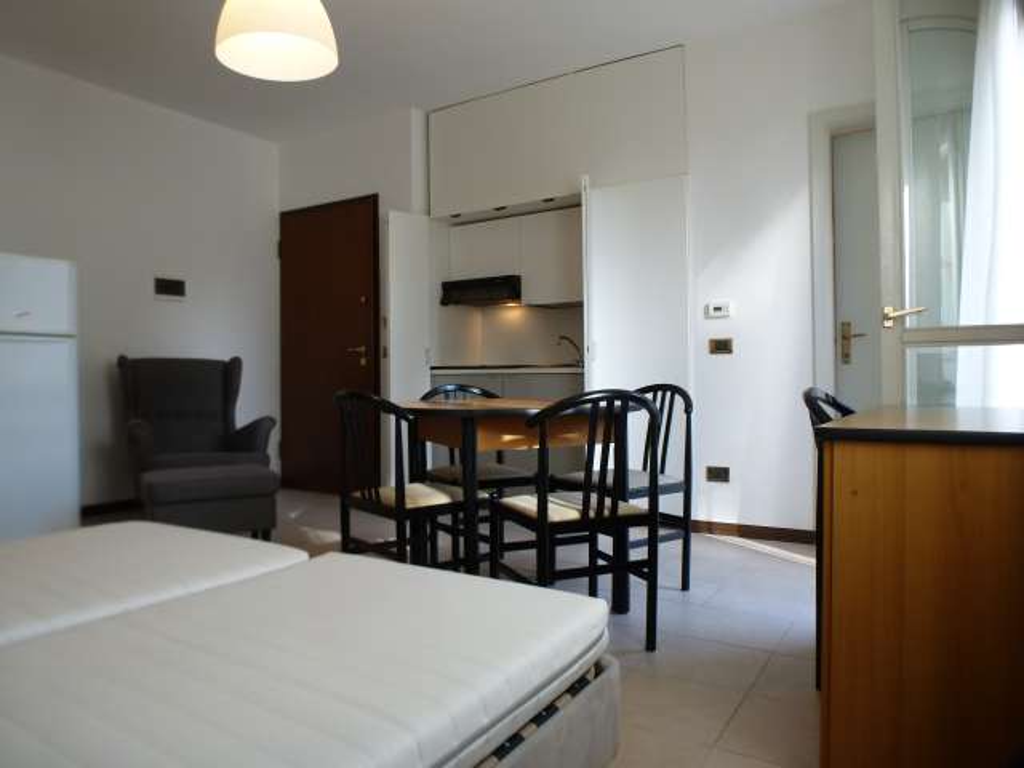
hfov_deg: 71.6
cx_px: 512
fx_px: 710
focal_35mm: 24
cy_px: 384
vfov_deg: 56.8
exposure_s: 1/60
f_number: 3.3
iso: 160
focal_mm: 4.3
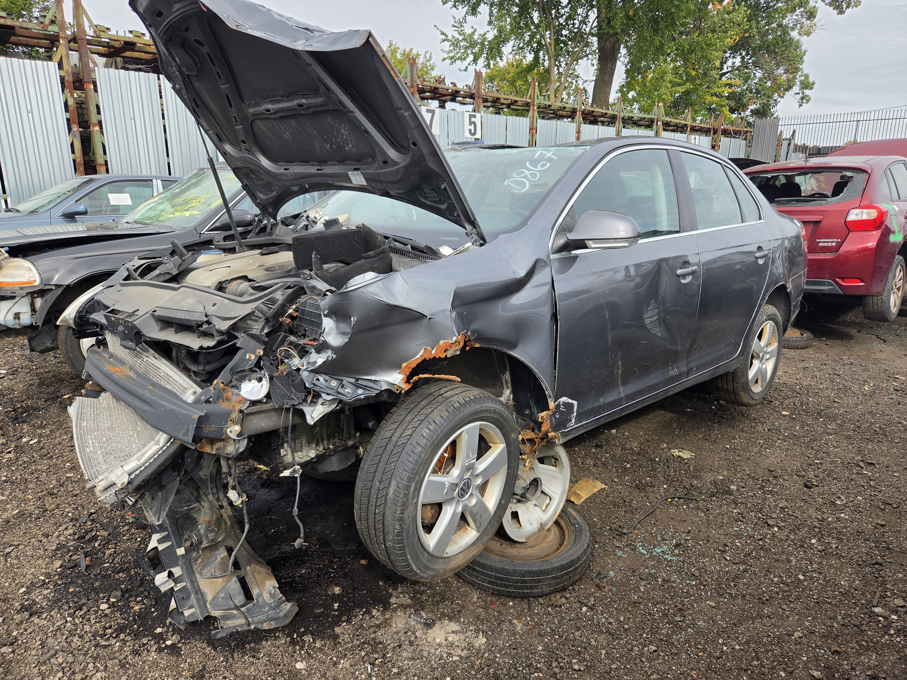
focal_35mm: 23
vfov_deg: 58.9
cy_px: 340
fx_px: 603
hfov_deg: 73.9
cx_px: 454
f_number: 1.8
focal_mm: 5.4
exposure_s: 1/2128
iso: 80
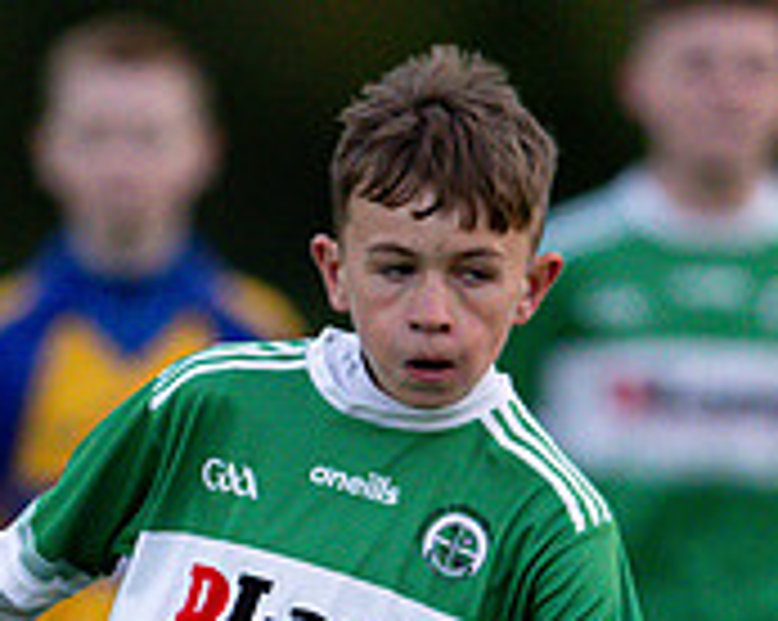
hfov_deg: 0.9
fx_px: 48300
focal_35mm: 2100
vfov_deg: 0.7
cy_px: 802
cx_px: 308
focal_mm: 400
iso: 2500
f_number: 2.8
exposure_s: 1/1000
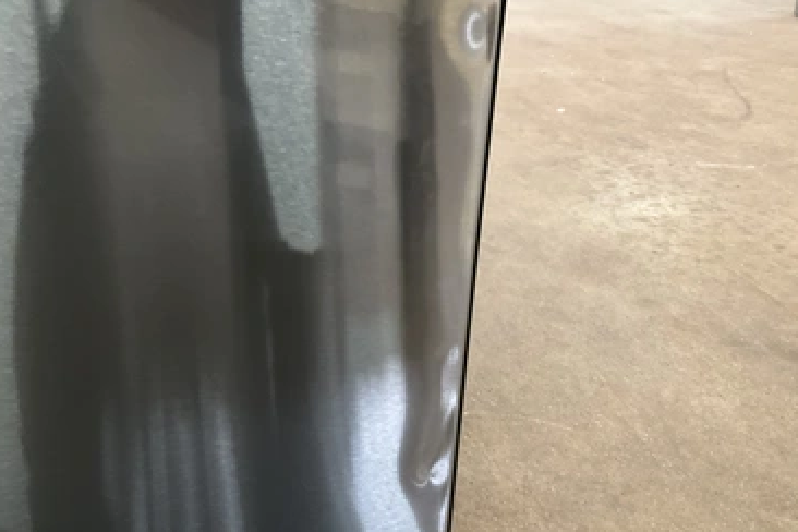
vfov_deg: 39.9
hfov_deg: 57.2
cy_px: 238
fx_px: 731
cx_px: 371
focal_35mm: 33
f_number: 1.8
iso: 250
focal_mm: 3
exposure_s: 1/30
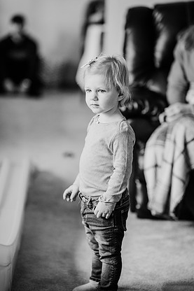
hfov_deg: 14.9
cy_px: 139
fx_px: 744
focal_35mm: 92
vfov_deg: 22.1
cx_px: 99
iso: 1000
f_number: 1.8
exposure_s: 1/500
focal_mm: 85
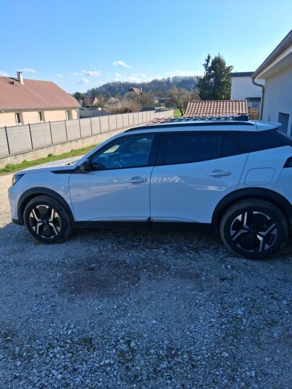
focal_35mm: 26
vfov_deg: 67.3
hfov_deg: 53.1
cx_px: 146
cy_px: 194
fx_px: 292
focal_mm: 3.98
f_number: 1.8
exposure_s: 1/646
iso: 25
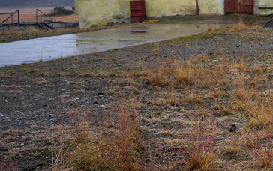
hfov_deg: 19.4
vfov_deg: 13.3
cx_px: 365
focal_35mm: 98
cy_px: 51
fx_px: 730
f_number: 8
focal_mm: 35
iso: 400
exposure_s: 1/20
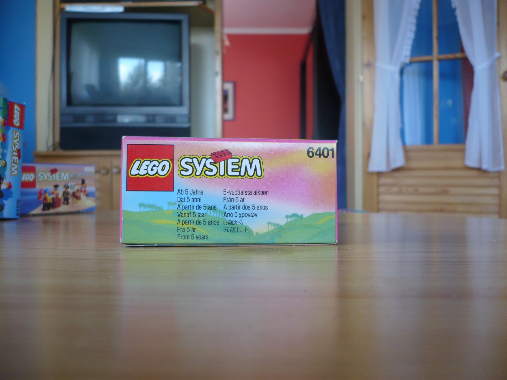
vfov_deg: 40.7
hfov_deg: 52.6
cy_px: 190
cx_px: 254
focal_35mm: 35
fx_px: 513
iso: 100
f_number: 2.8
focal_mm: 5.8
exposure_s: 1/30
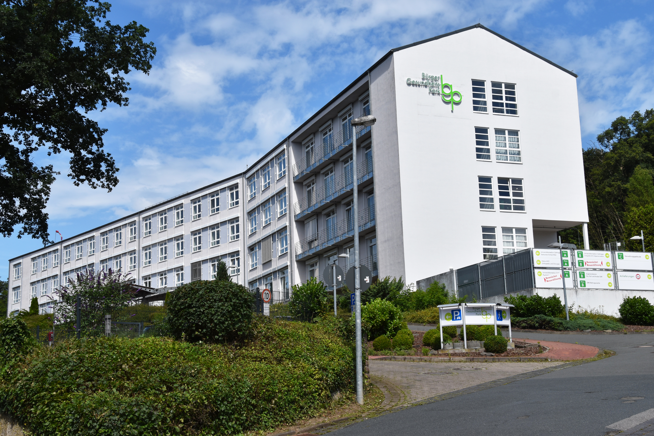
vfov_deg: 26.5
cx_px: 327
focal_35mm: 51
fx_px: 926
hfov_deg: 38.9
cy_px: 218
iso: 200
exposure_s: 1/400
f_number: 10
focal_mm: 34
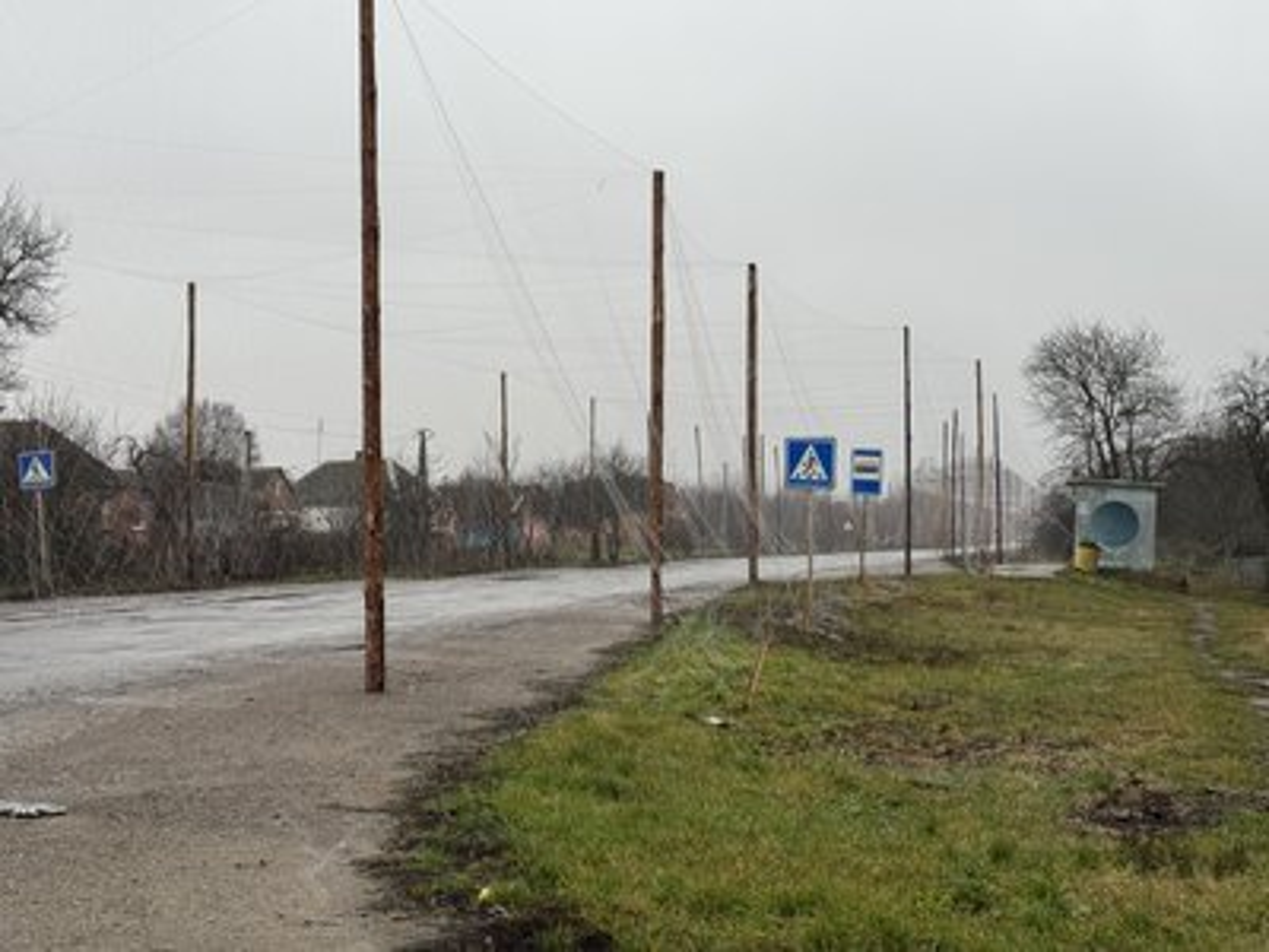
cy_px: 476
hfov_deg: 39.7
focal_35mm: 48
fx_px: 1760
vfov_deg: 30.3
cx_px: 634
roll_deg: +0.7
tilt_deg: +1.8
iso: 64
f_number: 1.78
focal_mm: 6.76
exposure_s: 1/499
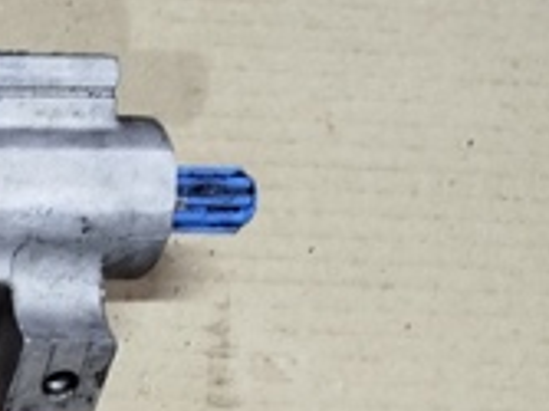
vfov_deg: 15.6
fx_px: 1458
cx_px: -418
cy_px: 454
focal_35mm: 92
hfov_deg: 17.6
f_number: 1.7
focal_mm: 5.31
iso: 800
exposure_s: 1/33
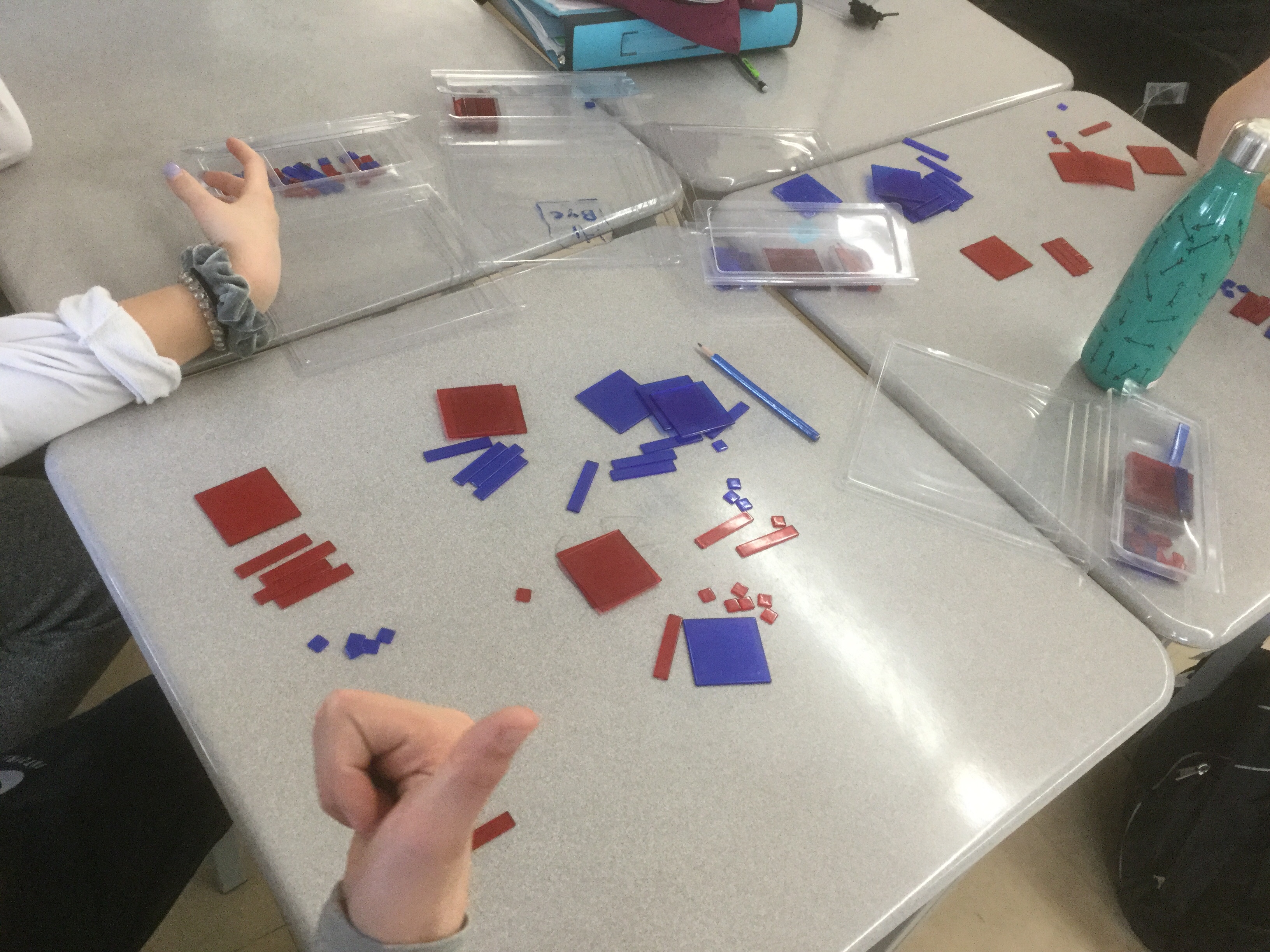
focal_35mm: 31
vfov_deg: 45.4
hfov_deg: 58.4
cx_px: 635
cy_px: 476
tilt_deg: -49.0
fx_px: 1137
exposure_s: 1/30
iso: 125
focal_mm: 3.3
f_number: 2.4
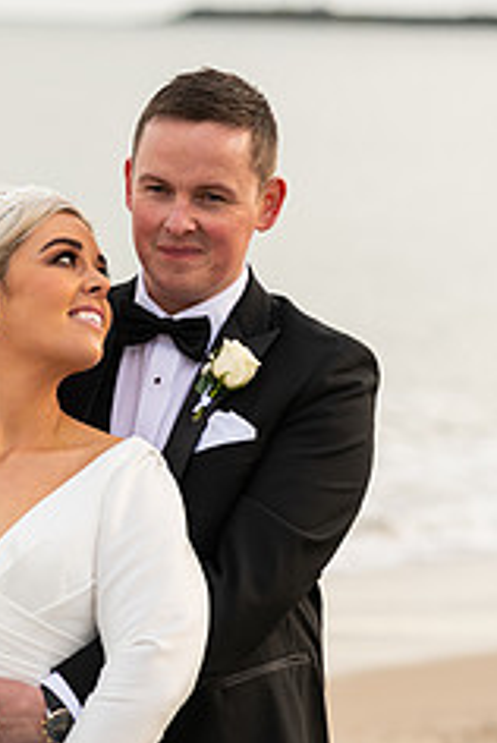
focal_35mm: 200
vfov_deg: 10.2
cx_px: 53
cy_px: 573
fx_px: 4129
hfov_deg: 6.9
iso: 80
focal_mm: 105
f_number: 3.5
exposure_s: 1/200
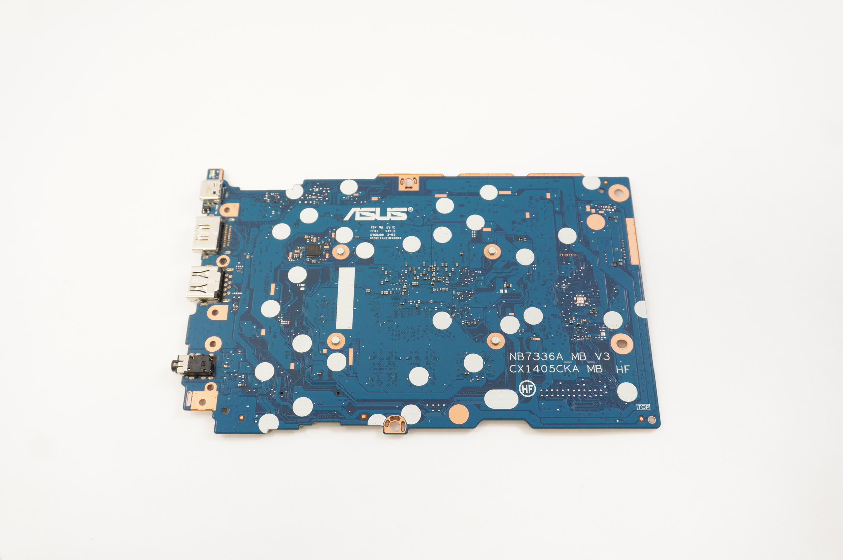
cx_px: 422
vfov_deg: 43.5
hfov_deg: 62.0
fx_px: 702
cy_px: 280
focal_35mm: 30
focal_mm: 20
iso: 500
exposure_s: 1/15
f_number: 5.6
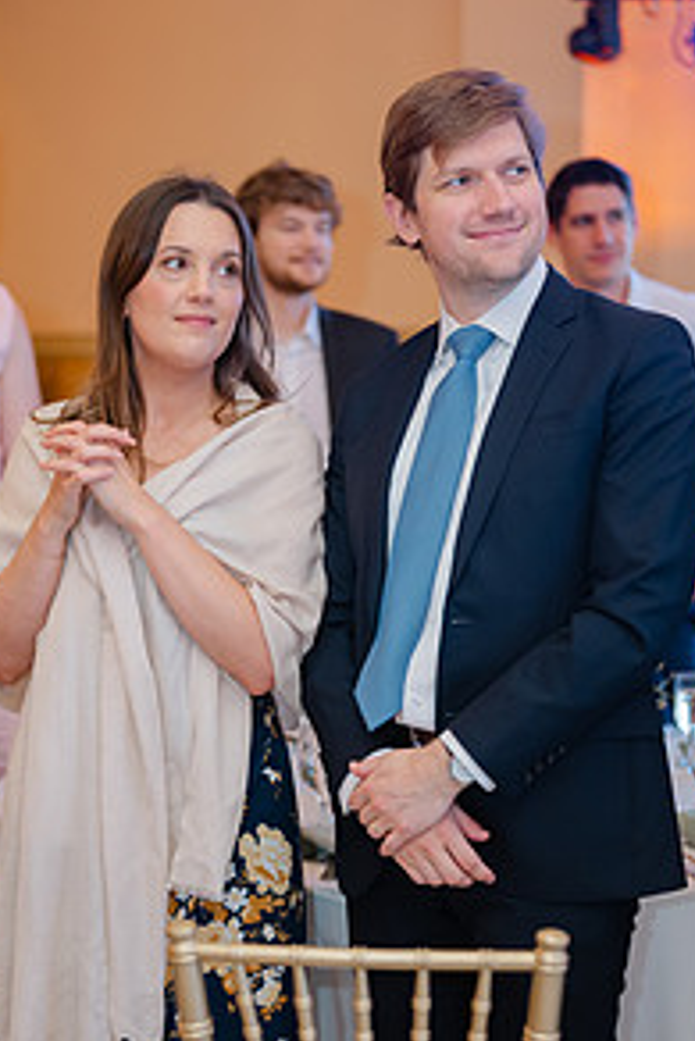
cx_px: 310
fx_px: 2227
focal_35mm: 77
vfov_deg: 26.3
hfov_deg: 17.7
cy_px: 599
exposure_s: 1/100
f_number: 1.8
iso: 320
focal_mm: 50
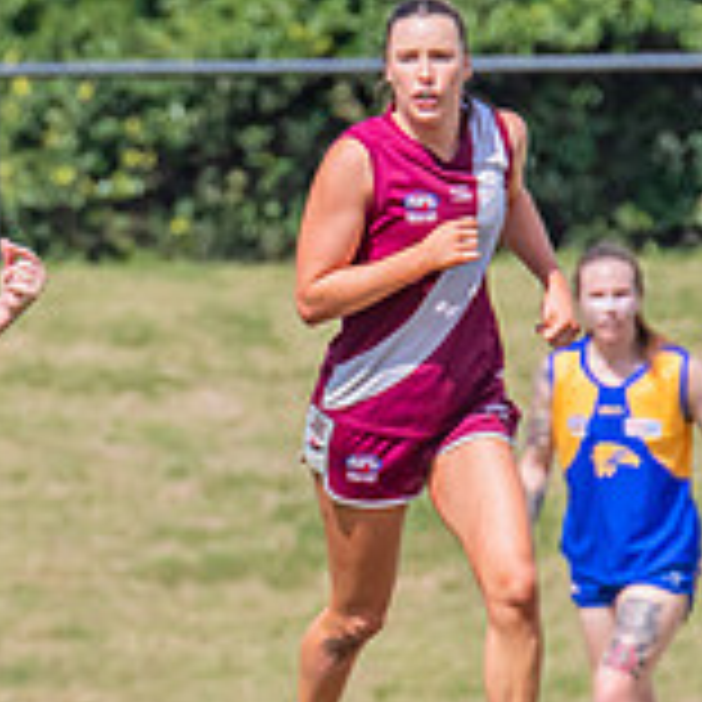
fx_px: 43065
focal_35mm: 1877
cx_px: -414
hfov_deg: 0.9
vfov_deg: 0.9
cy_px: 235
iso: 800
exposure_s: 1/1250
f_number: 11
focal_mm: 420
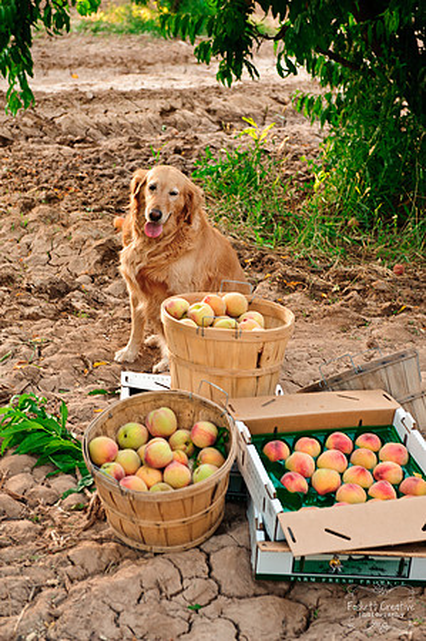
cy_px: 320
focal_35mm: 70
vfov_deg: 28.9
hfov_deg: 19.4
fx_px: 1245
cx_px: 213
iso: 400
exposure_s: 1/80
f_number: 6.3
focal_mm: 70
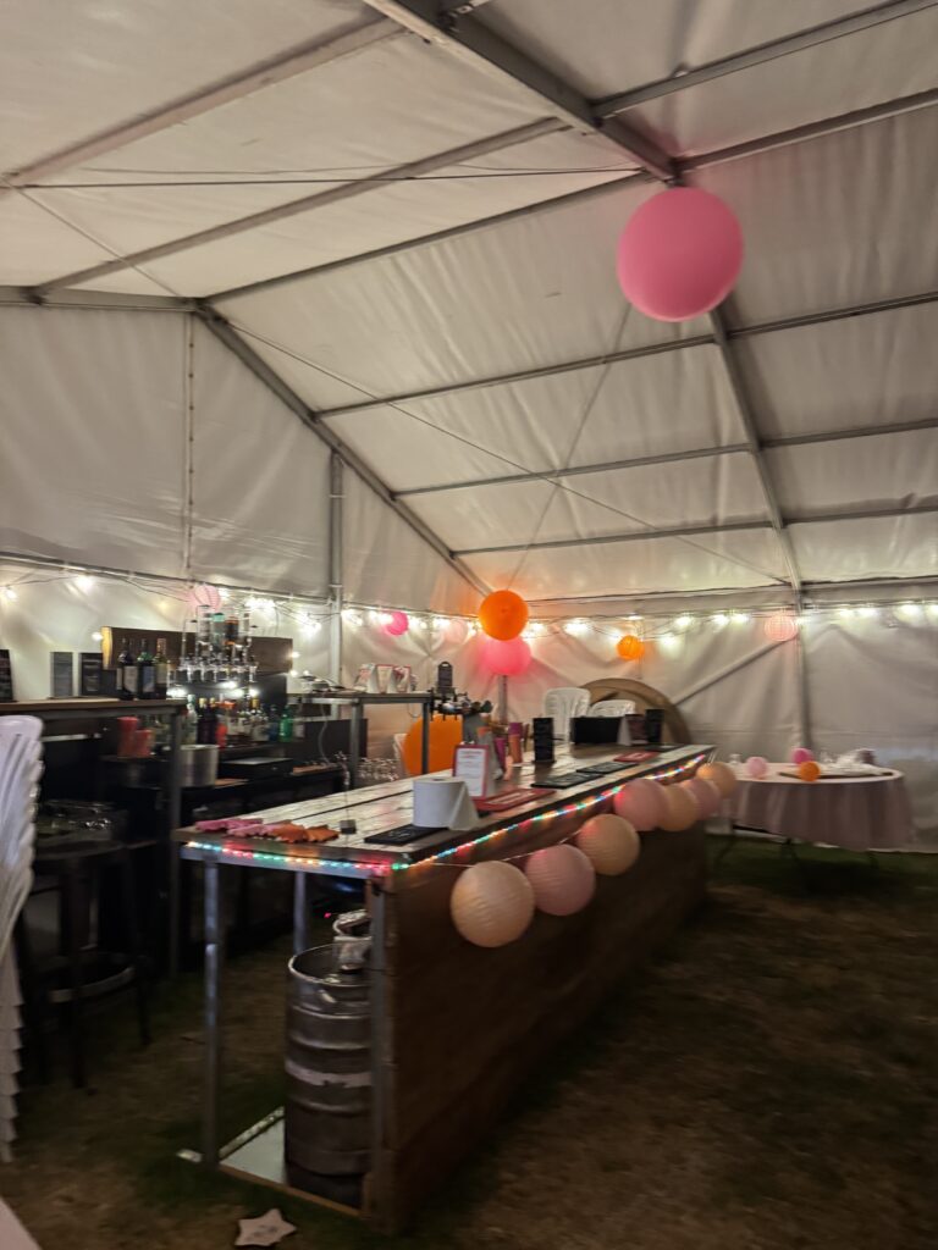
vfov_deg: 71.6
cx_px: 469
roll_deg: -0.7
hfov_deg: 56.8
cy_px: 625
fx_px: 867
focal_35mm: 24
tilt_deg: +3.2
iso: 500
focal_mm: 6.76
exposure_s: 1/50
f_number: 1.78
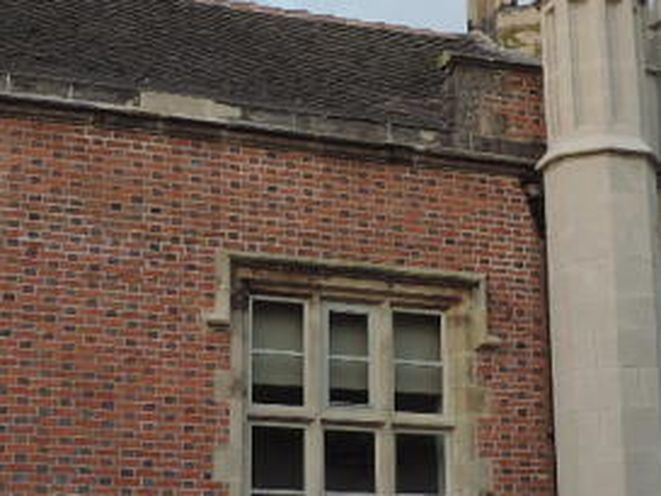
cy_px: 194
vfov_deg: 16.4
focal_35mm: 90
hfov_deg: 21.7
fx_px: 1719
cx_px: 424
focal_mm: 4.3
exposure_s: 1/80
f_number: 3
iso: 80
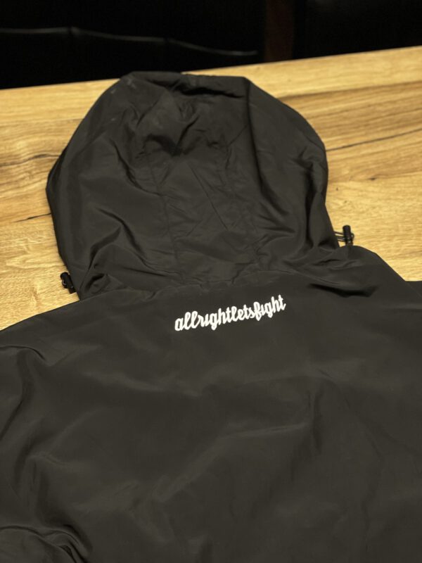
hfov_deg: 28.0
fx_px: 845
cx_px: 211
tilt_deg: -53.3
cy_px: 282
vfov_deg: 36.8
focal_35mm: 52
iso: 250
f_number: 2
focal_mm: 6
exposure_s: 1/40
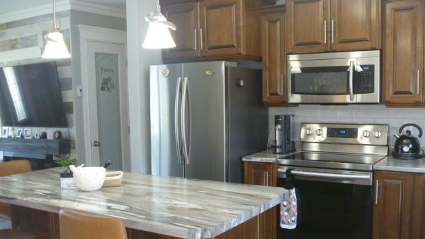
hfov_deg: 51.6
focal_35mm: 39
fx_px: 439
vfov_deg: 30.3
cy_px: 149
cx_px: 210
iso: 400
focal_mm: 6.3
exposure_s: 1/30
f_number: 3.5
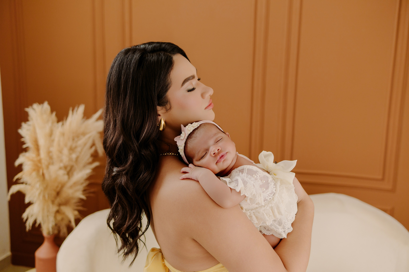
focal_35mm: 34
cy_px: 136
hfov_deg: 55.1
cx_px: 204
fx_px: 392
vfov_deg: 38.4
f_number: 2.2
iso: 125
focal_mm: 23
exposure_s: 1/250
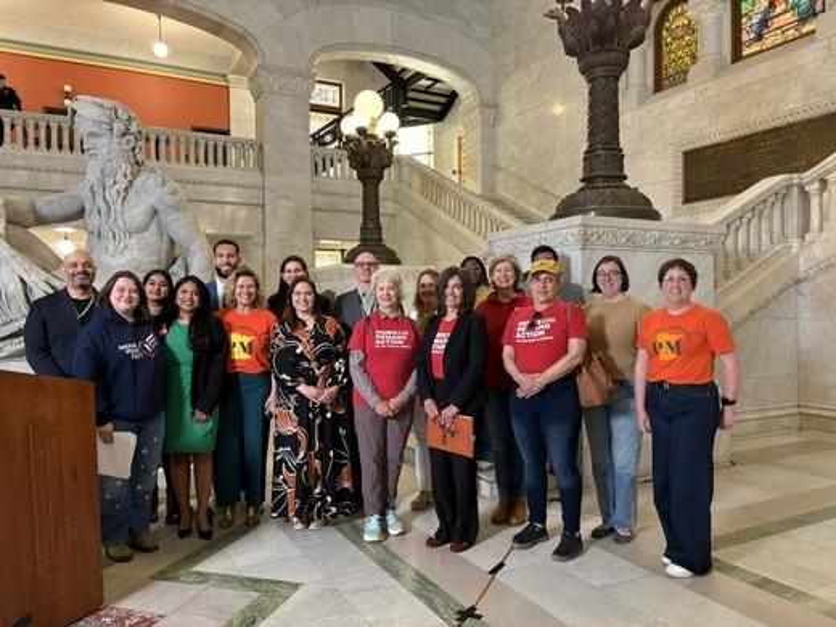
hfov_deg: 67.3
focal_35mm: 26
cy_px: 314
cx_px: 418
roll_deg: +0.6
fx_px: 628
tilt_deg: -0.4
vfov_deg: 53.1
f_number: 1.6
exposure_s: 1/60
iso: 320
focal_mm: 5.96
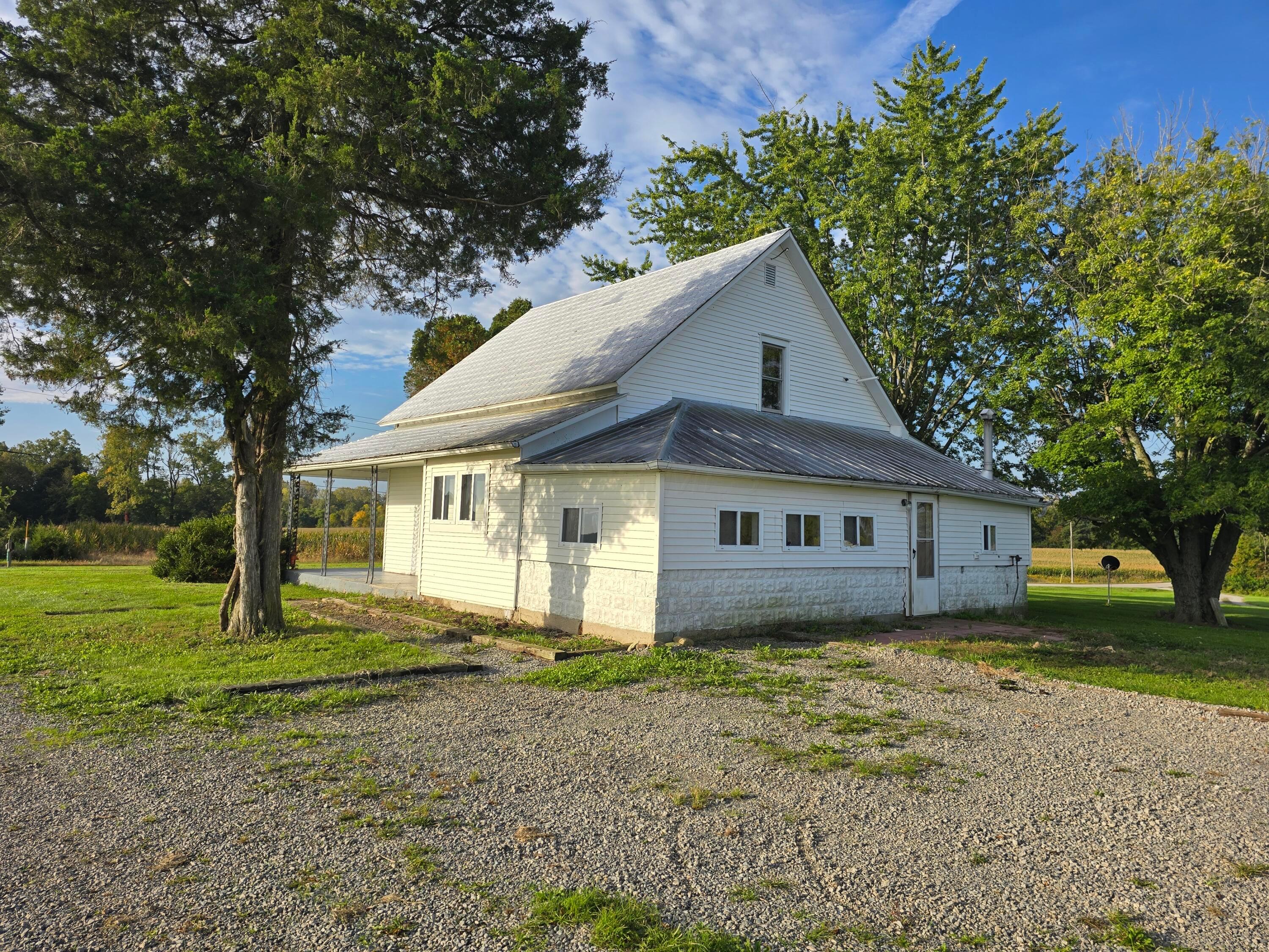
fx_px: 843
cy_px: 476
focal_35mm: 23
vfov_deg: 58.9
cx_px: 634
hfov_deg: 73.9
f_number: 1.7
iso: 12
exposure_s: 1/519
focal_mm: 6.3
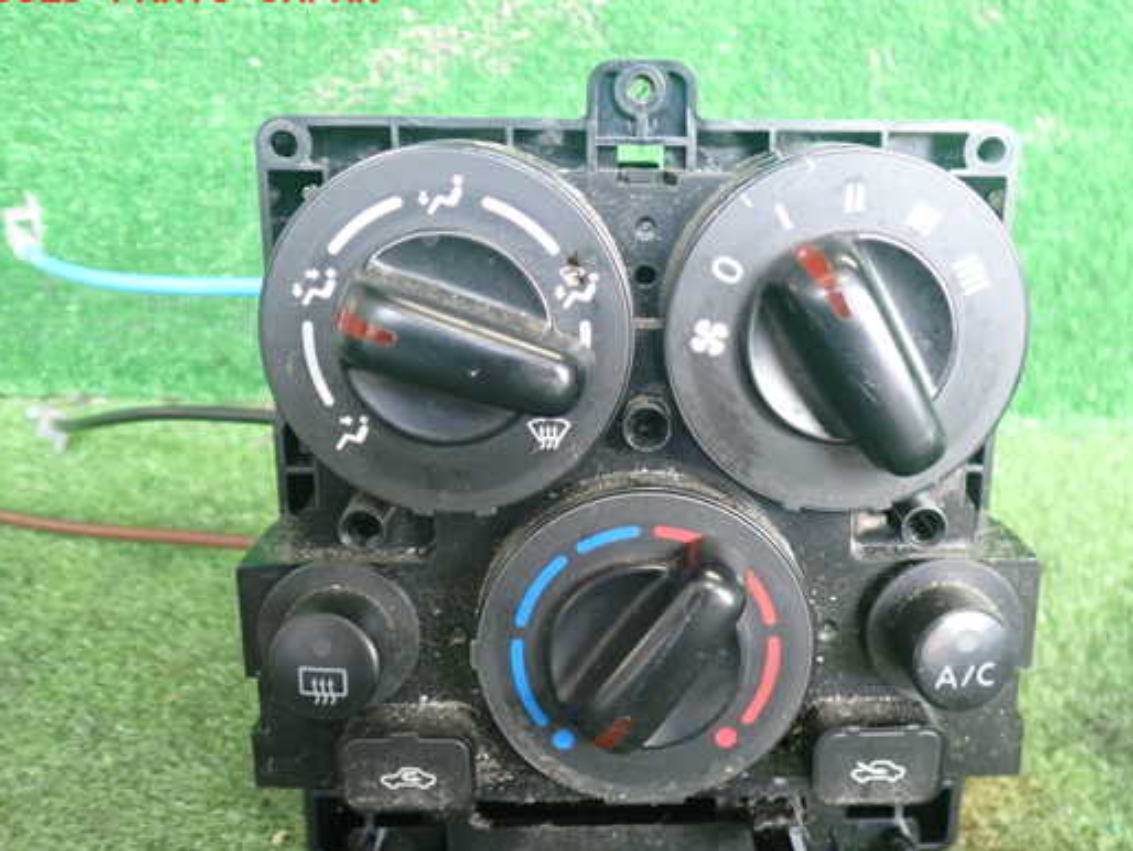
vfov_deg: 40.7
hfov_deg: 52.5
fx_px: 1146
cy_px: 456
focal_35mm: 35
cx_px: 639
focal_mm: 5.4
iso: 320
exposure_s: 1/30
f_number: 2.3
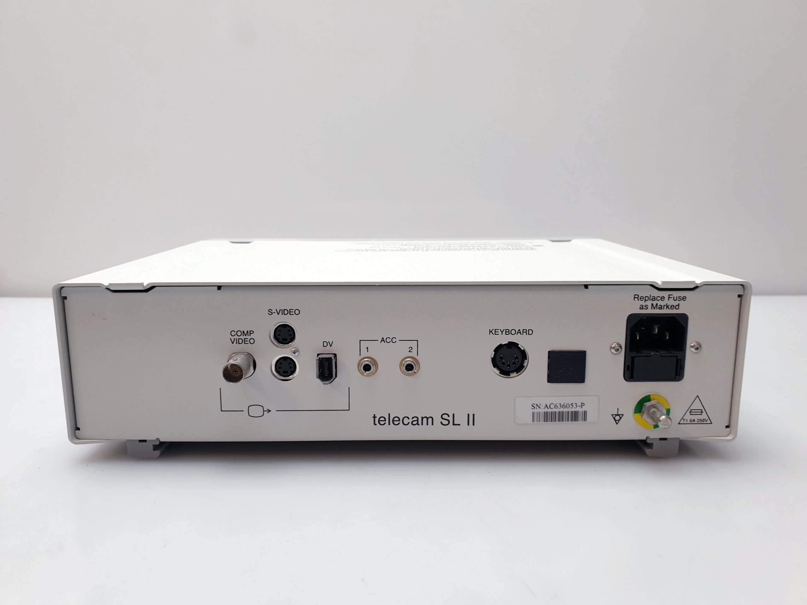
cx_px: 404
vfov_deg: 53.1
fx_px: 606
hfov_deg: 67.3
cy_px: 302
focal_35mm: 26
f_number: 2.4
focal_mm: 4.3
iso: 64
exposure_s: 1/50
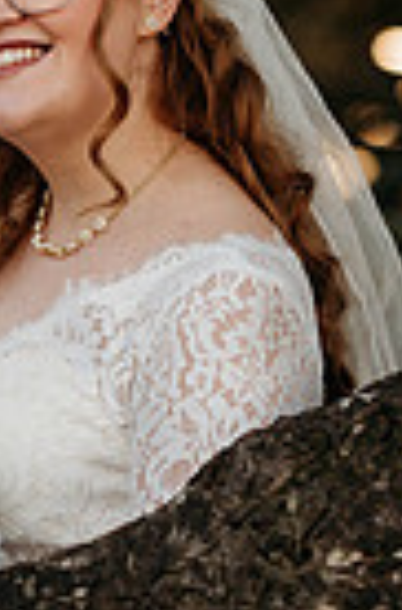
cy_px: 513
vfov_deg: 7.4
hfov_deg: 4.9
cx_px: -192
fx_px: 4692
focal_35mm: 278
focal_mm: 85
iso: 100
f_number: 2.5
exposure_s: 1/800
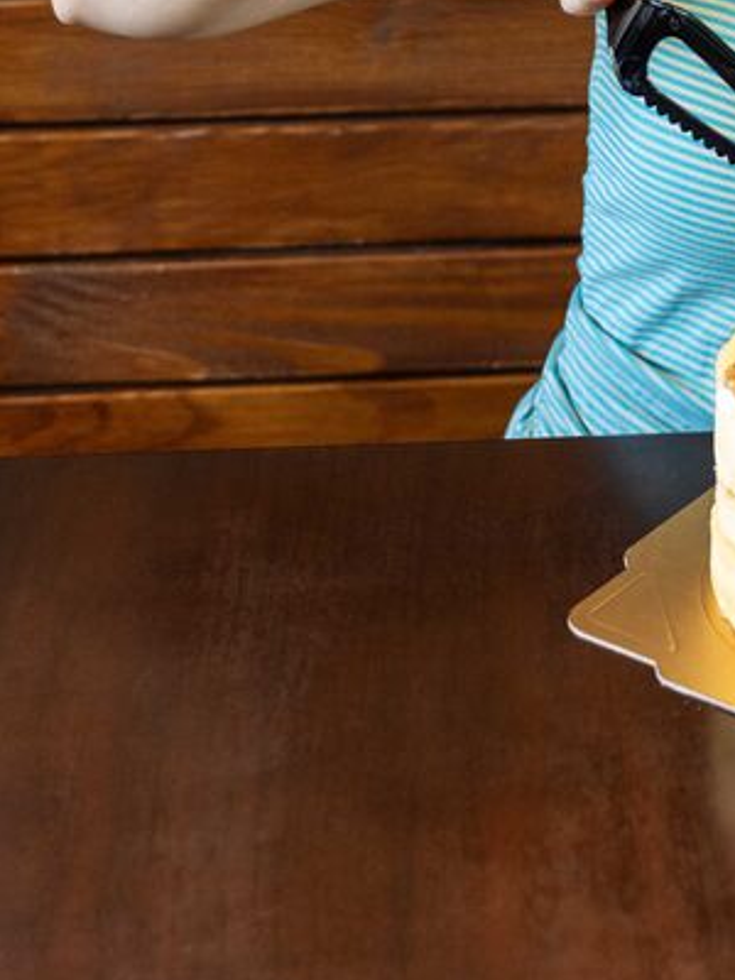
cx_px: 740
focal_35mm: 90
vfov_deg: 20.5
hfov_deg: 16.1
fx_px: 2548
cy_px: -169
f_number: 4
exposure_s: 1/160
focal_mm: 39
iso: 2500
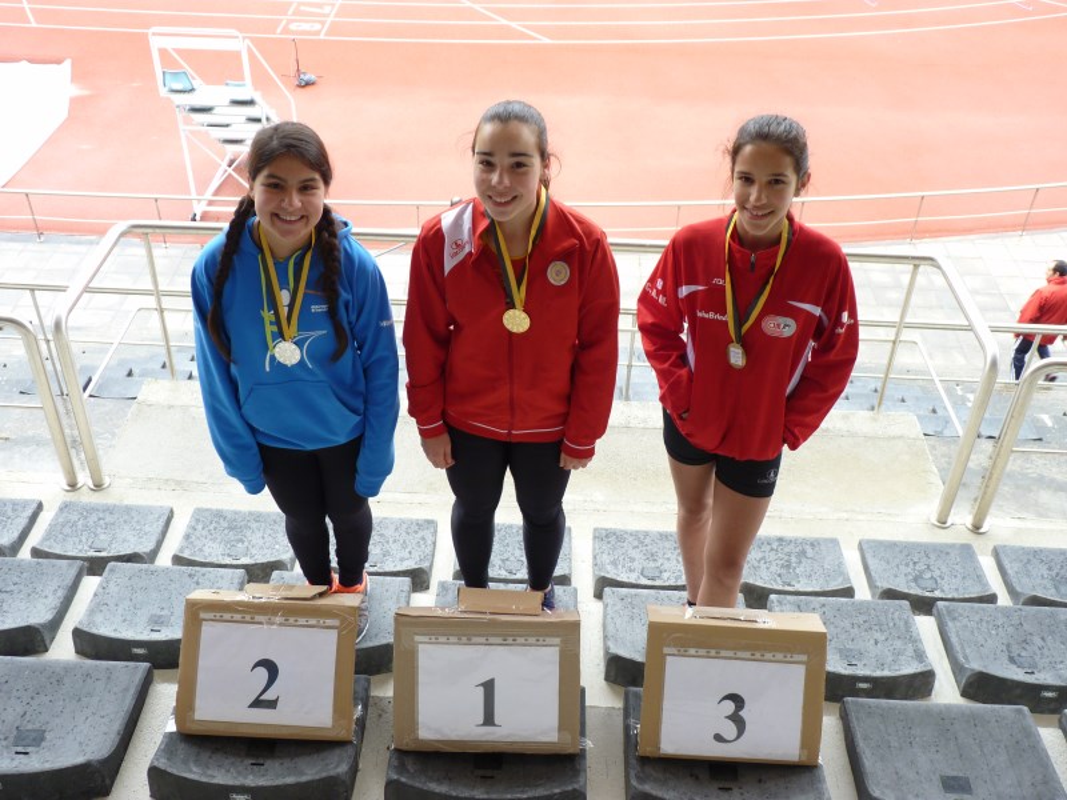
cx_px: 534
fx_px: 1110
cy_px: 400
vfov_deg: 39.7
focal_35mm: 36
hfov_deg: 51.4
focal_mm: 6.4
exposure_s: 1/30
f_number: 3
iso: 100
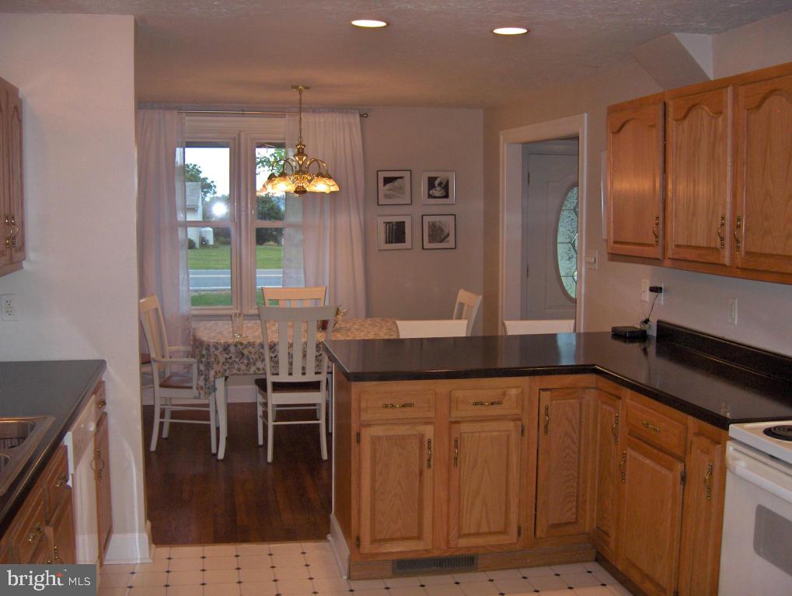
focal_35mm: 39
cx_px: 396
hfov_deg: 47.8
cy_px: 298
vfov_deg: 36.9
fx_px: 893
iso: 100
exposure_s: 1/60
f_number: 2.8
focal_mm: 8
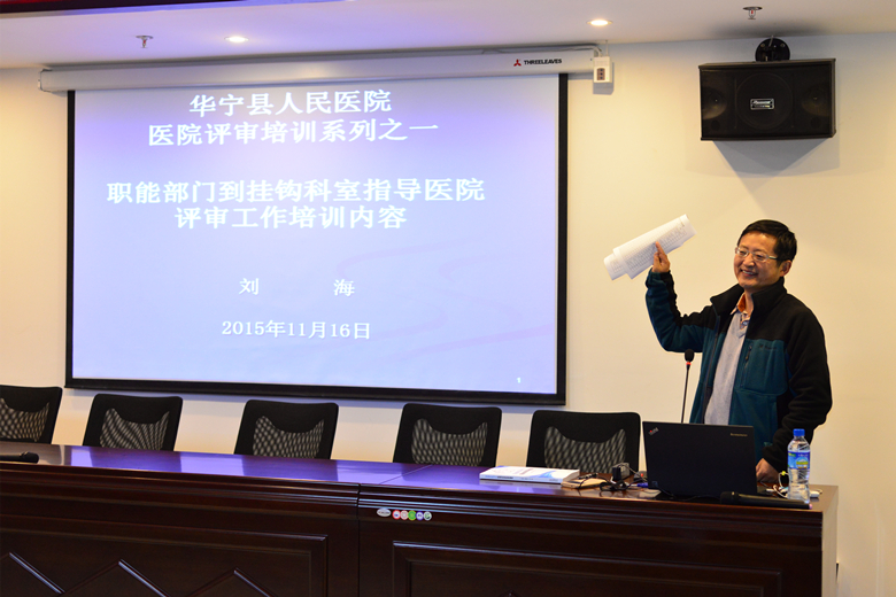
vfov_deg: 27.0
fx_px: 1244
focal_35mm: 50
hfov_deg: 39.6
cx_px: 448
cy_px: 298
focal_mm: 50
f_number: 2.8
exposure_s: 1/125
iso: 2000
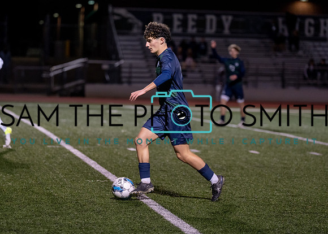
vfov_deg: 8.4
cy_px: 113
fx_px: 1594
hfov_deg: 11.7
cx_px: 143
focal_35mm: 171
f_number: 2.8
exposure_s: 1/1000
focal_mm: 136
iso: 2500
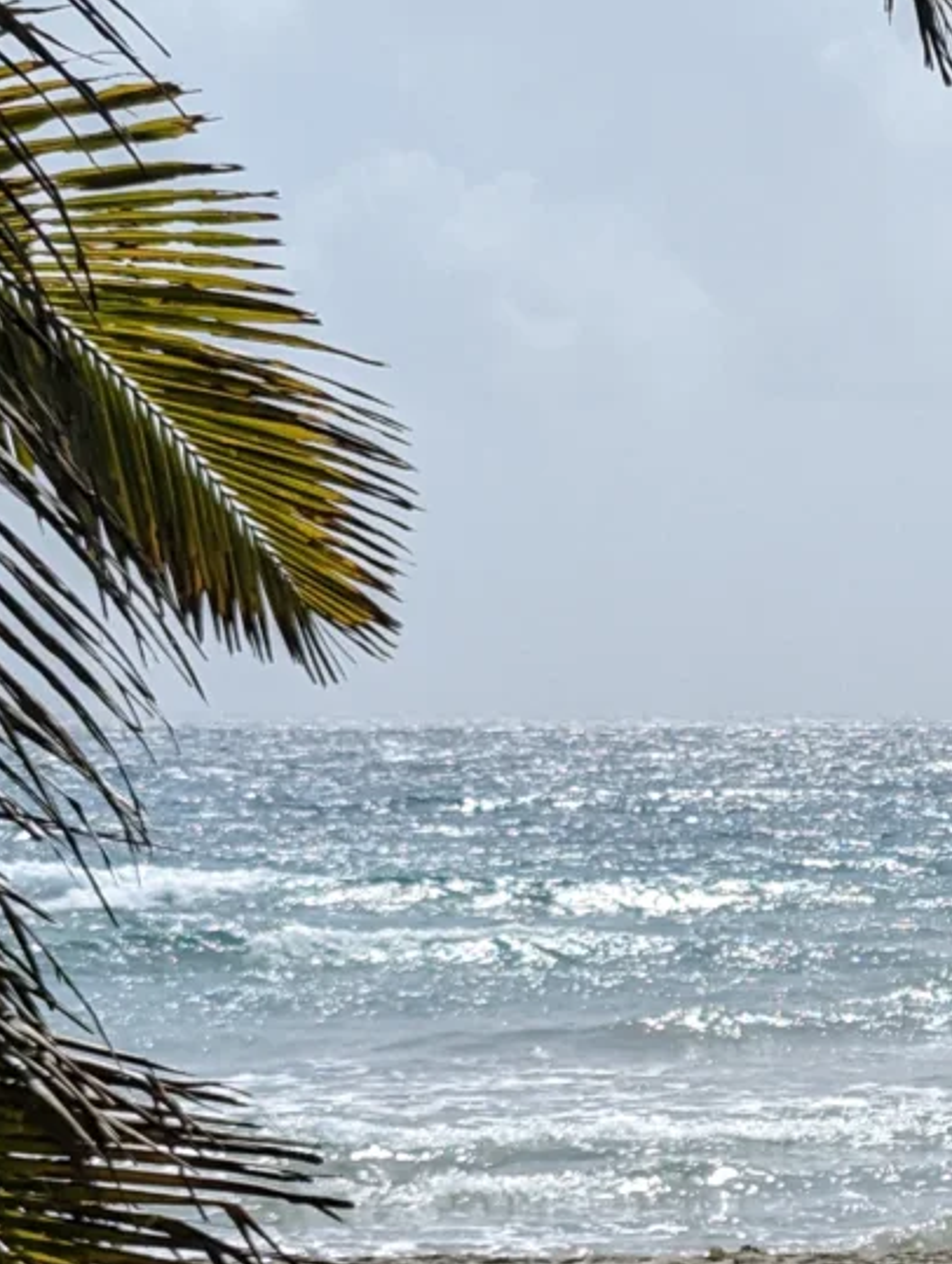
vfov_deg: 13.7
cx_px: 1346
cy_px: 1191
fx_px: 5193
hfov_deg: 10.2
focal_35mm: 142
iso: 44
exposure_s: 1/3448
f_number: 1.85
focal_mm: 6.81
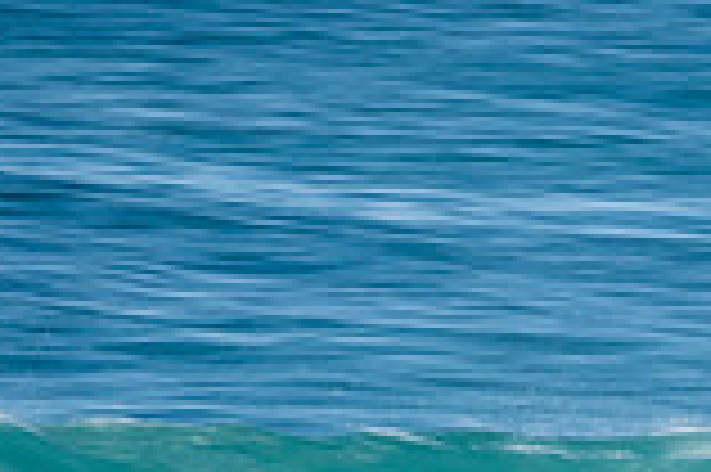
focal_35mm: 2753
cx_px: 914
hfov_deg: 0.7
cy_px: 573
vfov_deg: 0.5
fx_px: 54315
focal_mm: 500
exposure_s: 1/30
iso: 100
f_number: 22
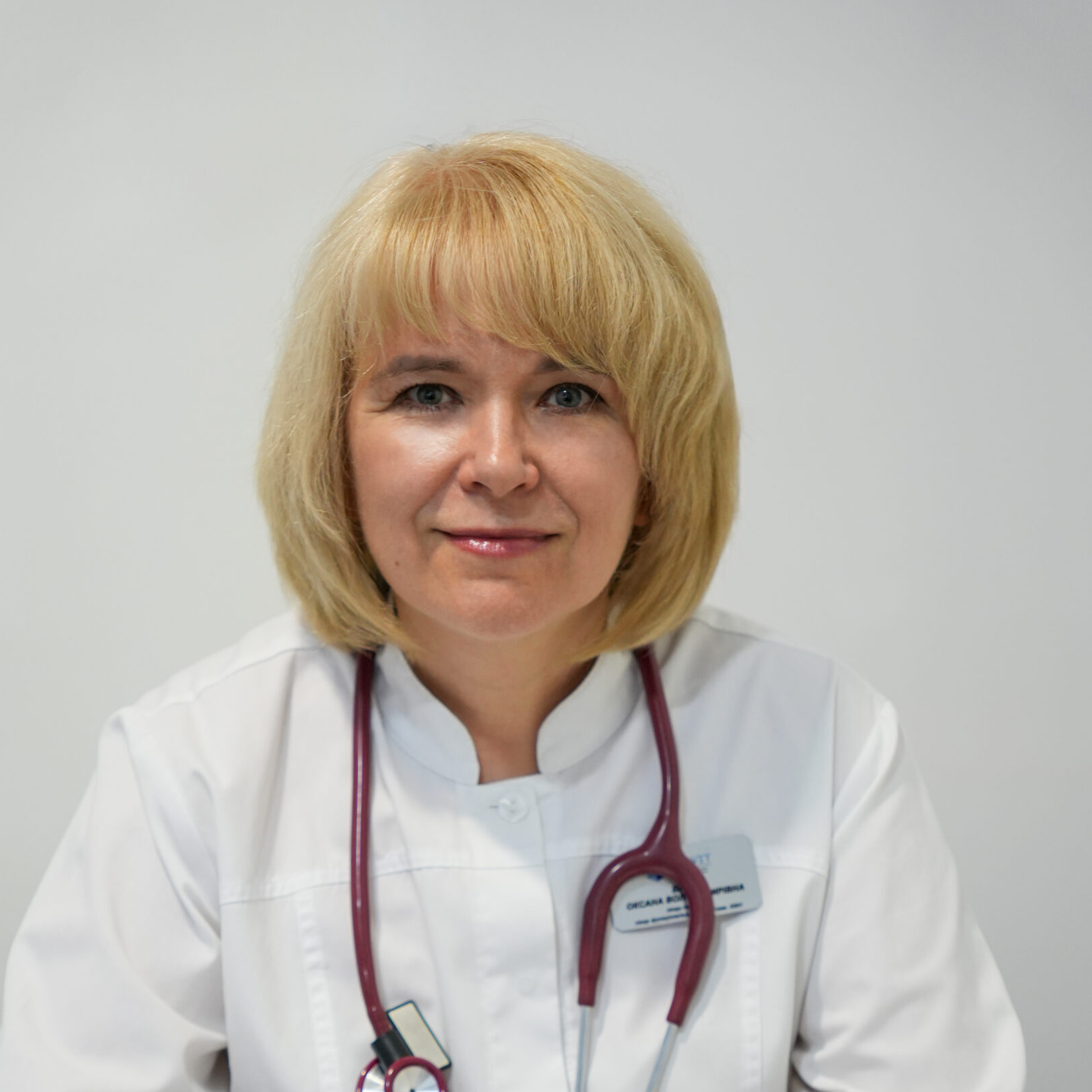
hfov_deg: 20.1
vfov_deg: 20.0
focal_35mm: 86
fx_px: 3077
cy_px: 831
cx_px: 538
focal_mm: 42.6
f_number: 2.8
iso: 640
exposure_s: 1/80
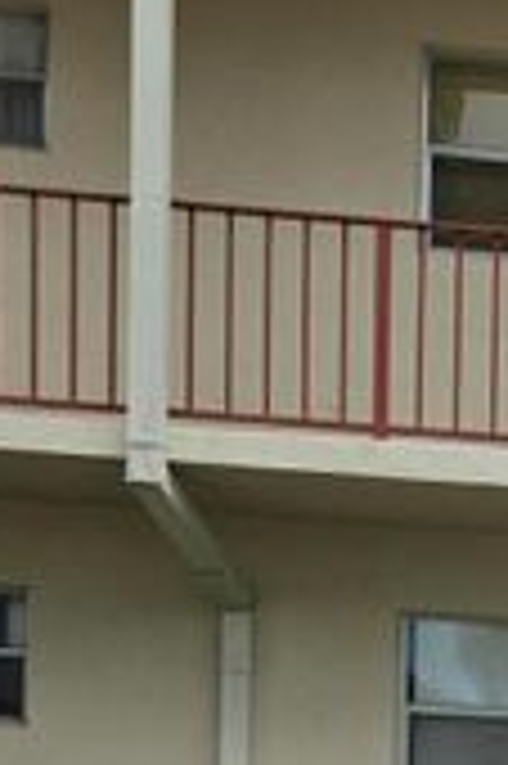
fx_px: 1994
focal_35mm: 94
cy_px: 952
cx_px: 953
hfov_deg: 13.0
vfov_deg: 20.2
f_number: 1.8
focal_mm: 5.4
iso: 25
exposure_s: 1/2490
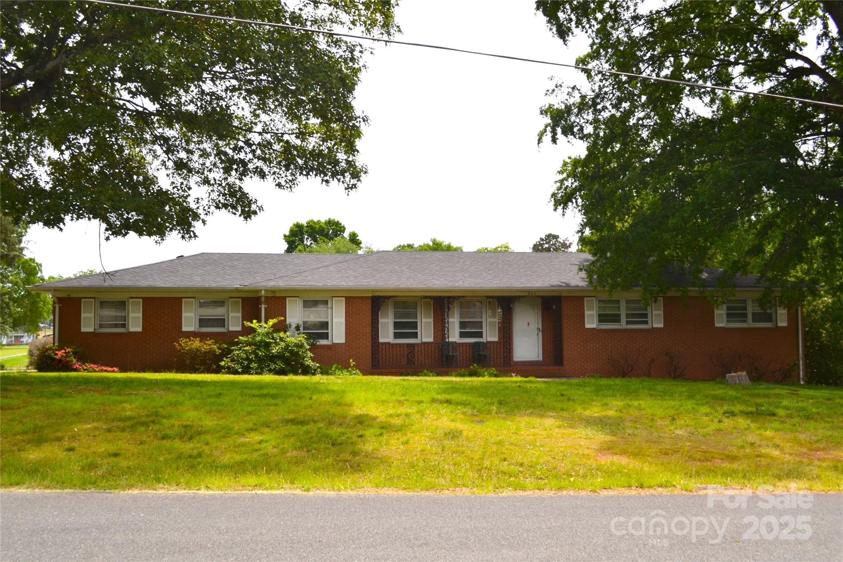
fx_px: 843
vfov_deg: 36.9
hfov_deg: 53.1
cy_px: 281
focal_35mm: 36
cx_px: 422
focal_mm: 24
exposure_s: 1/200
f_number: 8
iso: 100
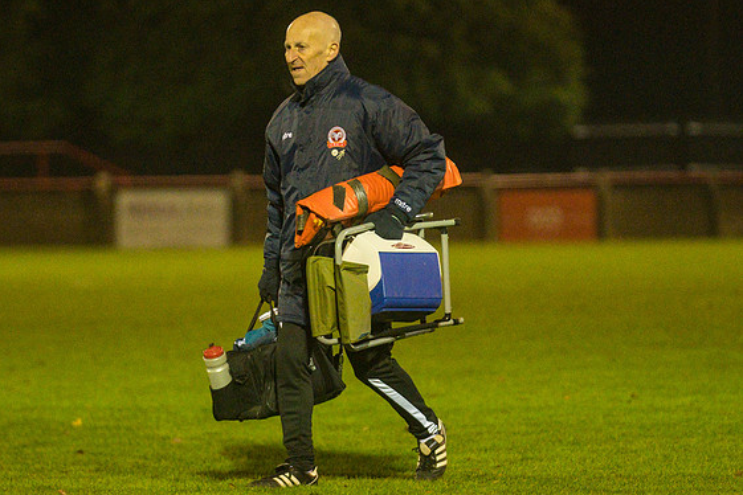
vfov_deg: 3.6
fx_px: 7842
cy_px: 244
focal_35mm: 380
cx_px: 326
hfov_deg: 5.4
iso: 5000
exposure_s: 1/1000
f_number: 2.8
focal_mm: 210
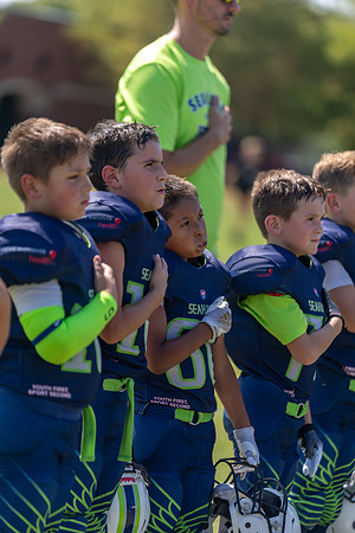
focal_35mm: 195
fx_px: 2884
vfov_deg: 10.5
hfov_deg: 7.0
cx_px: 178
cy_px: 266
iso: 100
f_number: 2.8
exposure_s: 1/800
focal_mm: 195
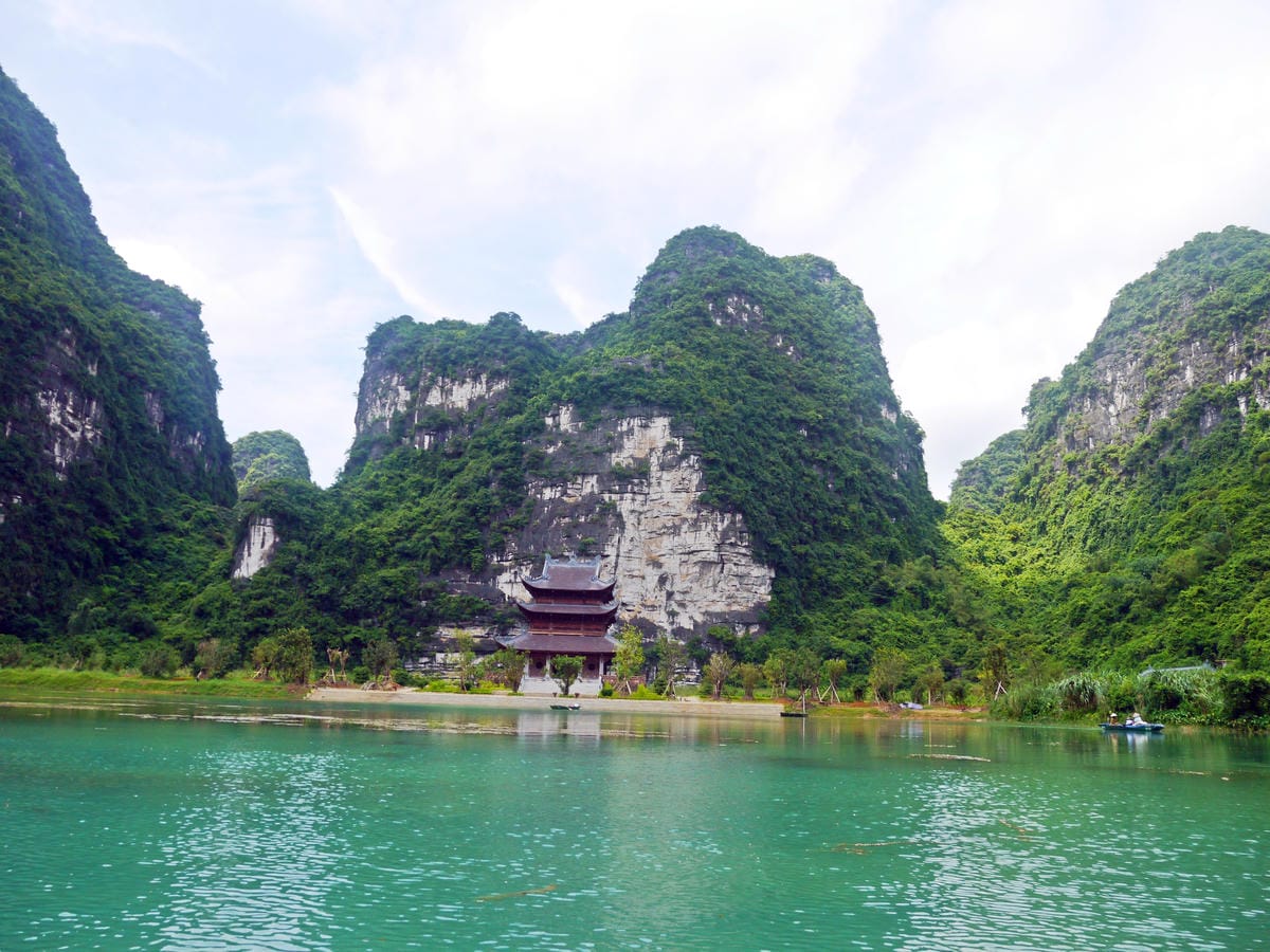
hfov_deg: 63.4
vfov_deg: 49.7
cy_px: 476
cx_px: 635
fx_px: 1027
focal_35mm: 28
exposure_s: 1/320
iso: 160
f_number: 6.3
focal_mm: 14
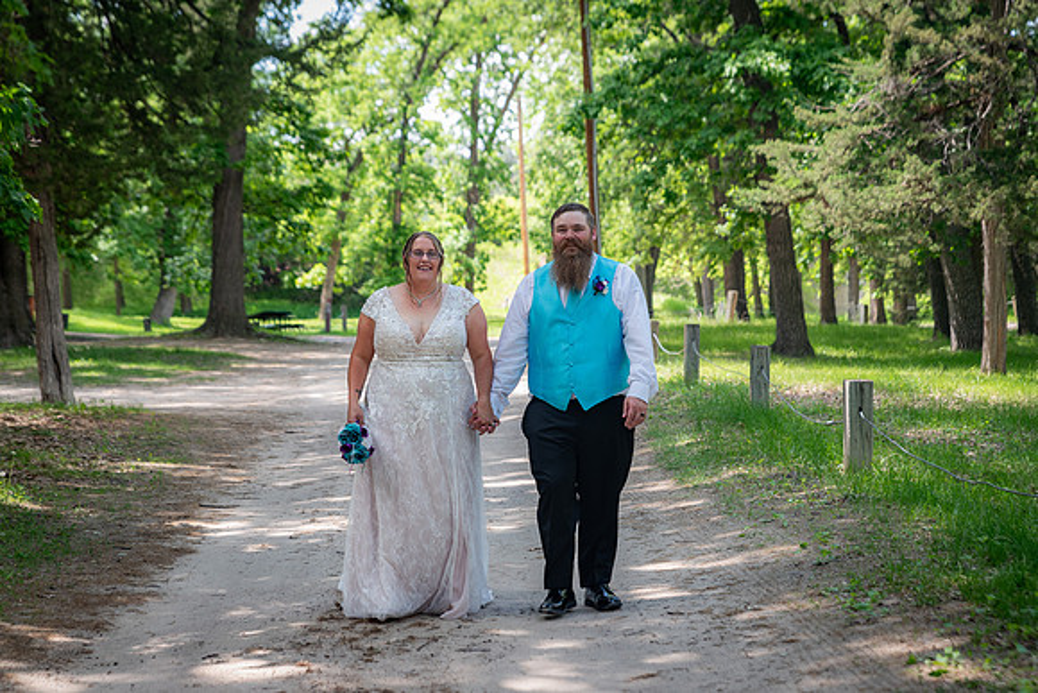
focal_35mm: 79
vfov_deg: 17.2
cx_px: 538
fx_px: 2283
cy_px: 346
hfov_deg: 25.6
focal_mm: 70
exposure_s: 1/160
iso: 200
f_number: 4
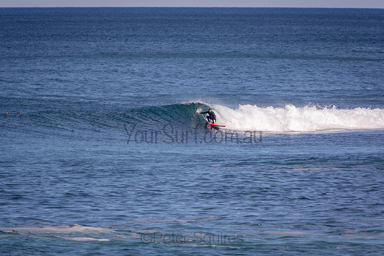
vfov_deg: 2.2
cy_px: 128
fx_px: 6686
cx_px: 192
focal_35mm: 627
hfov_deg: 3.3
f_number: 5.6
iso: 220
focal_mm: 400
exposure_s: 1/1250
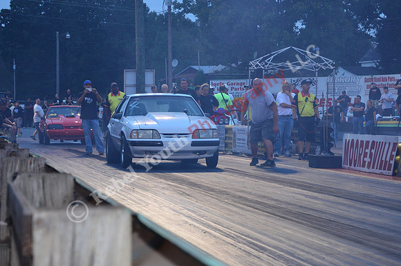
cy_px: 133
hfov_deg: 16.1
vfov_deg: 10.7
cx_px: 200
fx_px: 1417
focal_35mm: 128
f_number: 7.1
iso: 1000
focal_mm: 85
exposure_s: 1/50
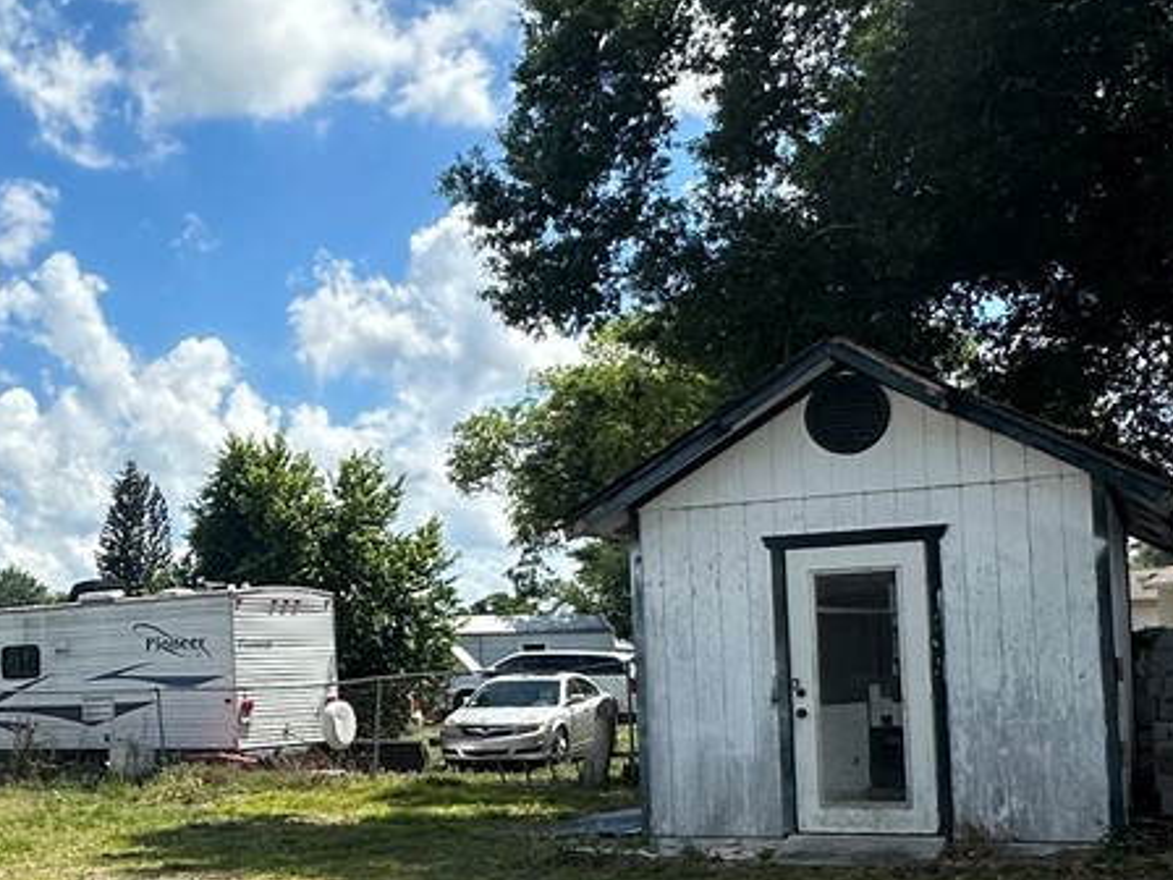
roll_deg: +1.5
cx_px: 160
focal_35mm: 50
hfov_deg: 36.3
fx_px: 1694
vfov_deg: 28.8
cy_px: 615
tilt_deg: +3.6
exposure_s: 1/1595
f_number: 2.2
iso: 40
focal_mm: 2.22
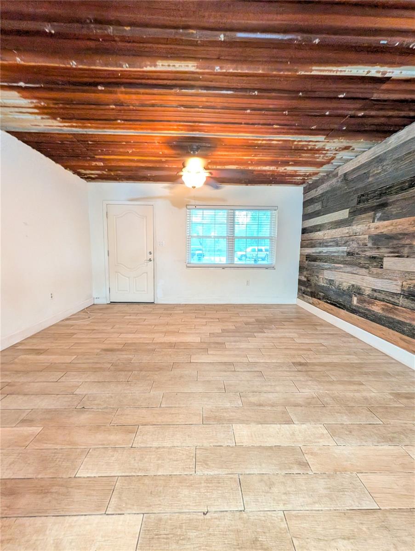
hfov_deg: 94.6
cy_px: 276
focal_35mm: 12
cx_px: 208
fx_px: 191
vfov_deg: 110.5
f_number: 1.7
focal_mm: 2.02
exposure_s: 1/24
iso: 721
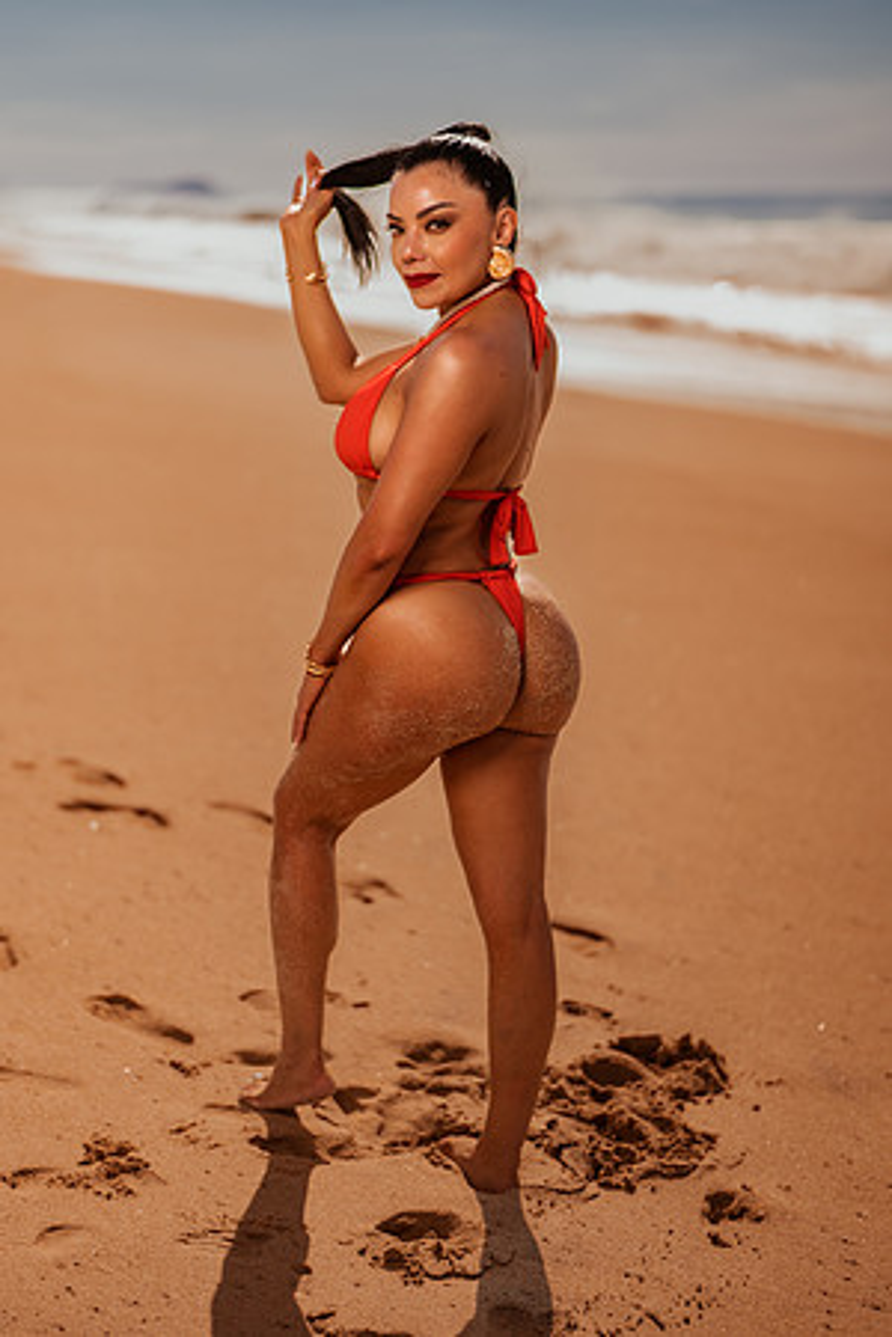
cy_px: 668
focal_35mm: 58
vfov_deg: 34.5
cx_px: 446
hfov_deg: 23.4
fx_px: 2155
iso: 50
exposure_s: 1/8000
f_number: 1.8
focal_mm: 58
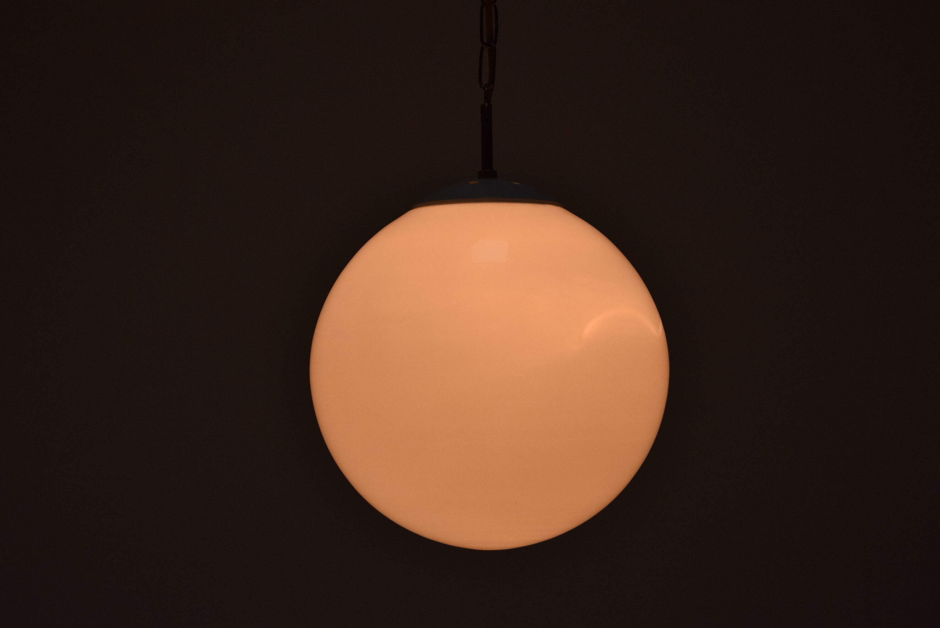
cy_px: 314
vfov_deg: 16.6
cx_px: 470
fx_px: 2156
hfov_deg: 24.6
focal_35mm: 82
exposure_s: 1/500
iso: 1600
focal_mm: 55
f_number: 11
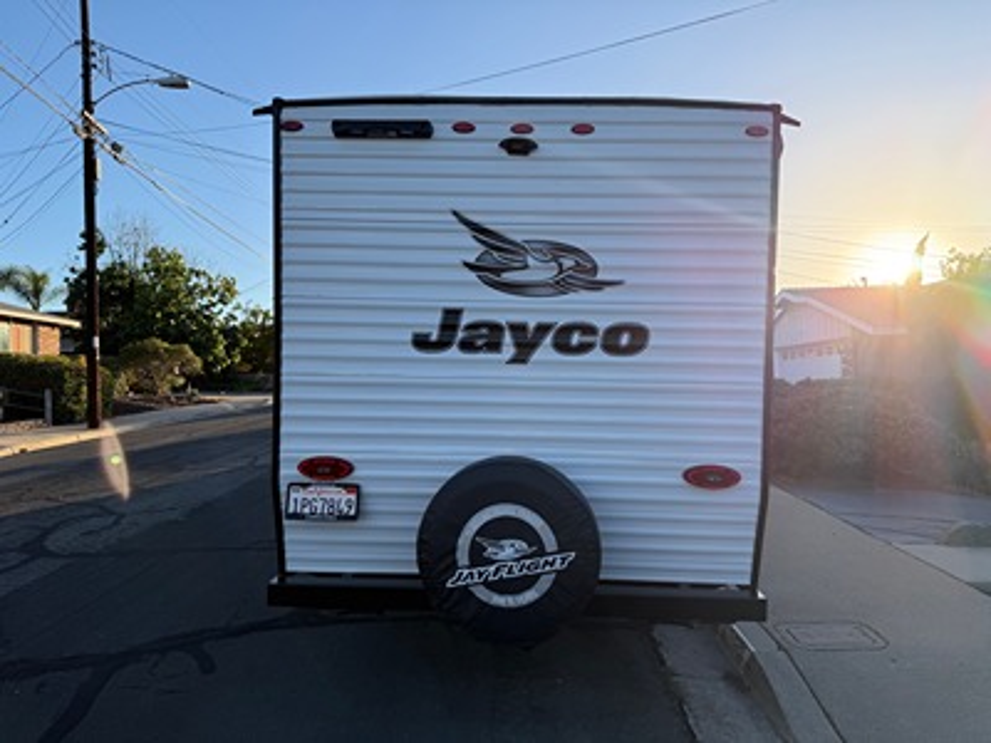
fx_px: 687
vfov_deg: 56.8
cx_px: 496
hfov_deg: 71.6
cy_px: 372
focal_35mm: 24
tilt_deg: +1.9
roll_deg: +0.1
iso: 100
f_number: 1.78
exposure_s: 1/2169
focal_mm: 6.76
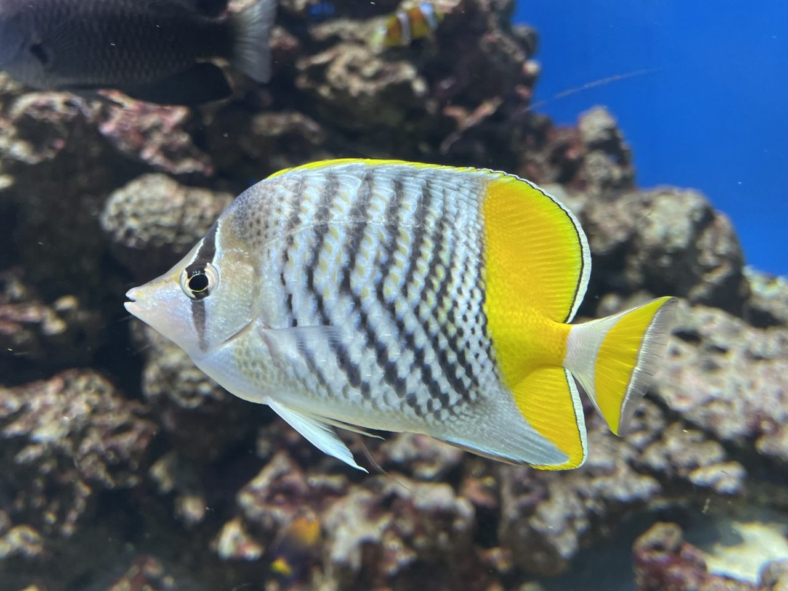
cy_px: 296
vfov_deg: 53.1
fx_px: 592
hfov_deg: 67.3
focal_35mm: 26
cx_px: 394
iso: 64
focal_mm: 4.2
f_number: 1.6
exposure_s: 1/100
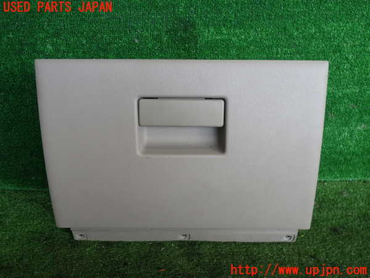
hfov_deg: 60.0
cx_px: 185
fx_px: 321
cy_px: 139
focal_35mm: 30
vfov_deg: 46.8
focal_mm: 5.4
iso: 160
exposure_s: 1/125
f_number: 2.3
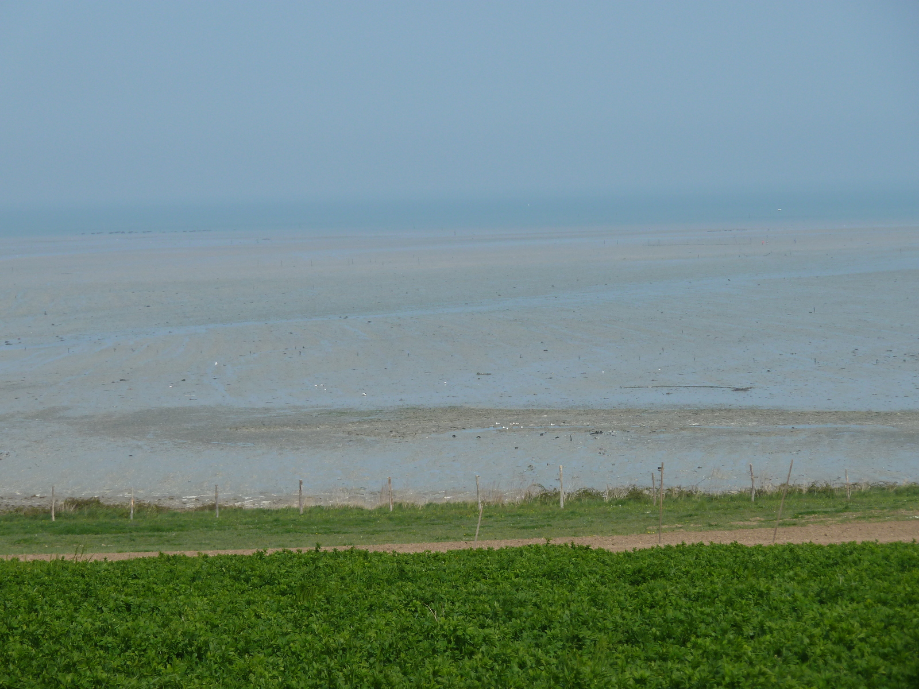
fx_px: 4195
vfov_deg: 9.4
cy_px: 344
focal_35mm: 158
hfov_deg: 12.5
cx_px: 460
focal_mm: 25.9
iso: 80
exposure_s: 1/500
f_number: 5.6
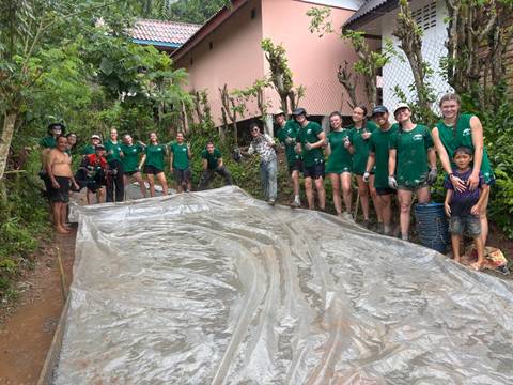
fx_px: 385
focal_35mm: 26
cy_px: 192
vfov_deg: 53.1
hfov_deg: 67.3
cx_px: 256
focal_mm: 5.96
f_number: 1.6
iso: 50
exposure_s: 1/387
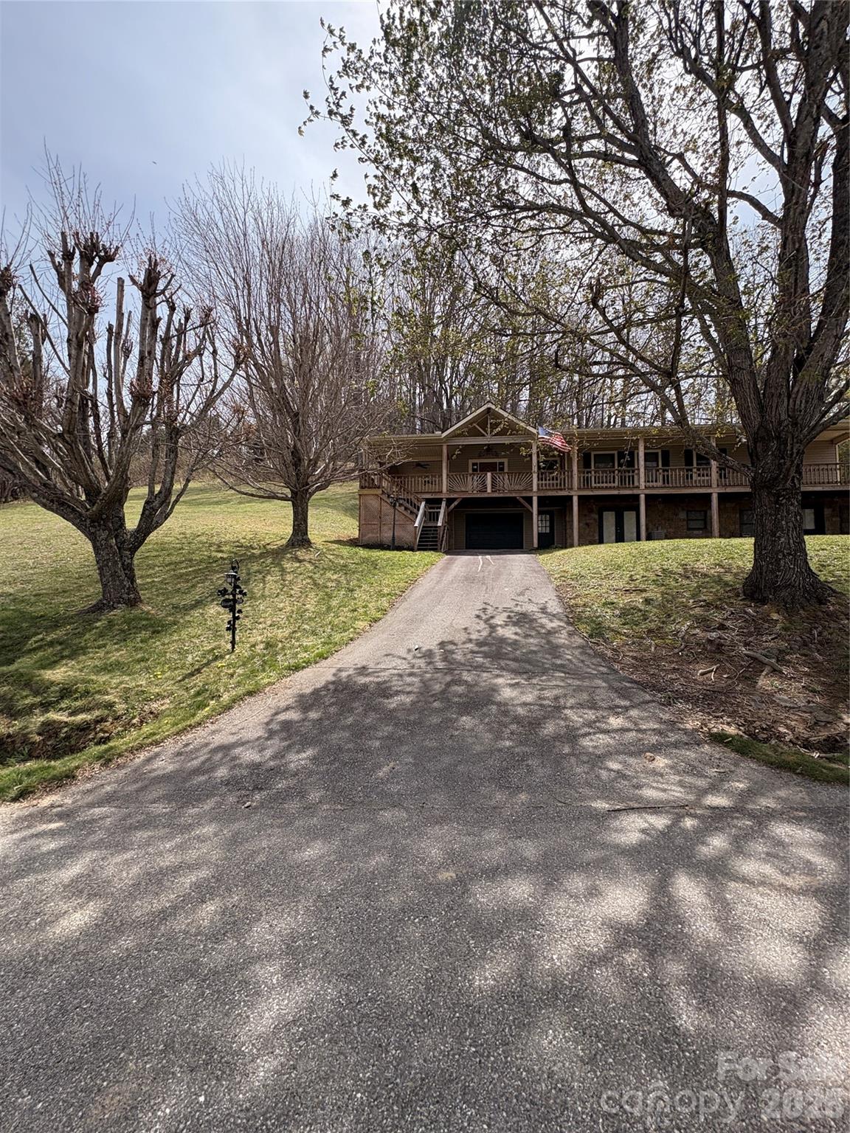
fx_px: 458
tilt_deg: +6.3
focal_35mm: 14
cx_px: 425
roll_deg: -0.9
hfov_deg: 85.7
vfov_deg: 102.1
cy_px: 566
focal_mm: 2.22
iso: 40
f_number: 2.2
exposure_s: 1/858
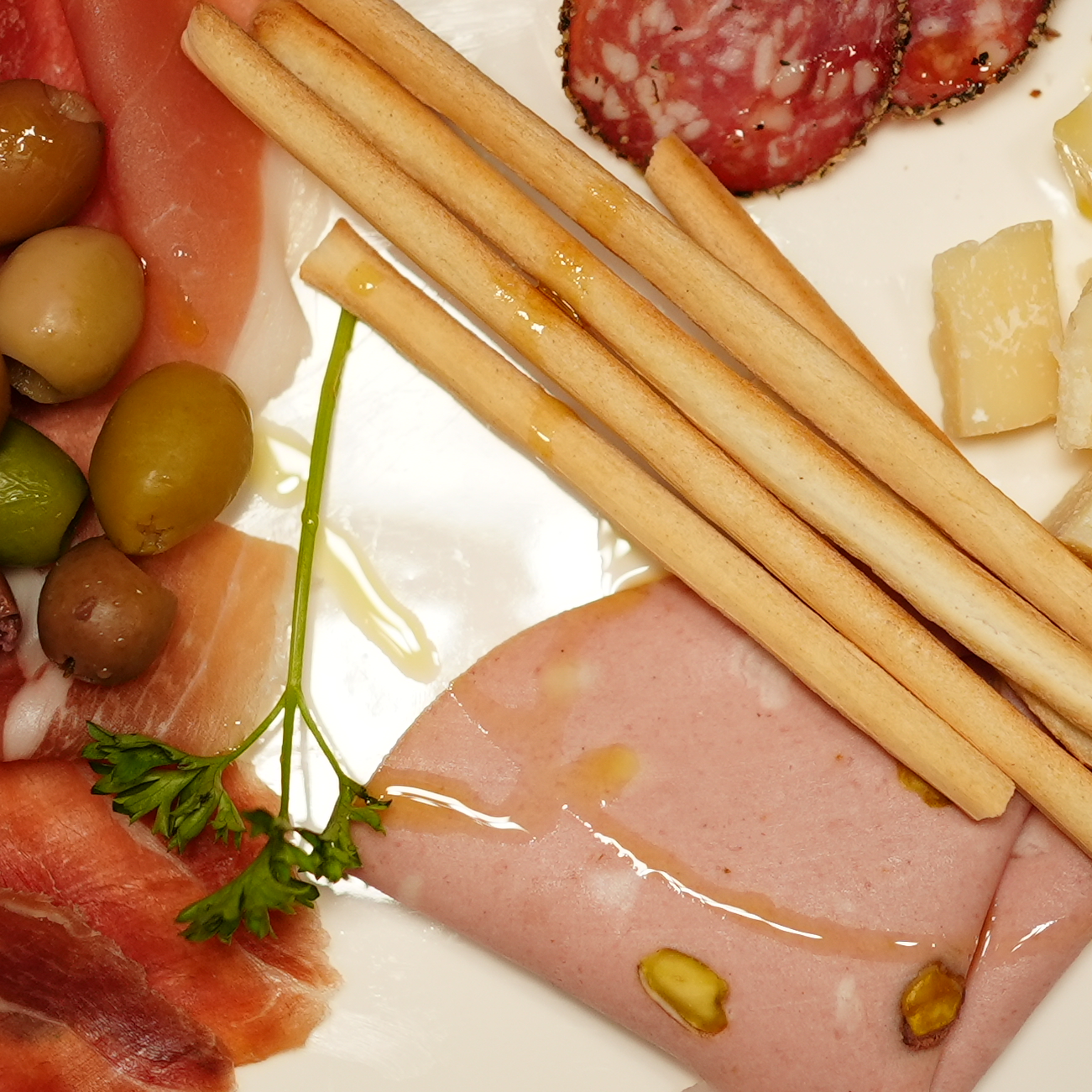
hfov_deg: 17.9
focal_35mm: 97
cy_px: 495
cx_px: 658
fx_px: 3462
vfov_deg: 17.9
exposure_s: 1/80
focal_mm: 35
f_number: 2.8
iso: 800
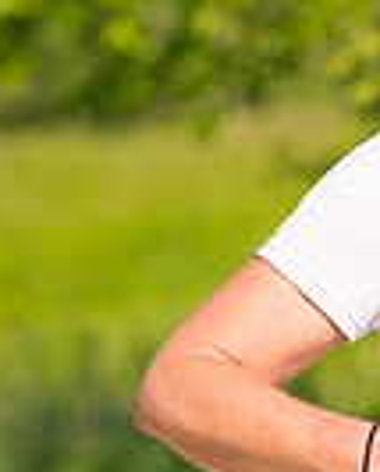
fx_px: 9737
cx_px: 788
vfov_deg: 2.8
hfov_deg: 2.2
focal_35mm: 695
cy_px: 261
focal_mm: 170
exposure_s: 1/2000
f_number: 5.6
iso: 400
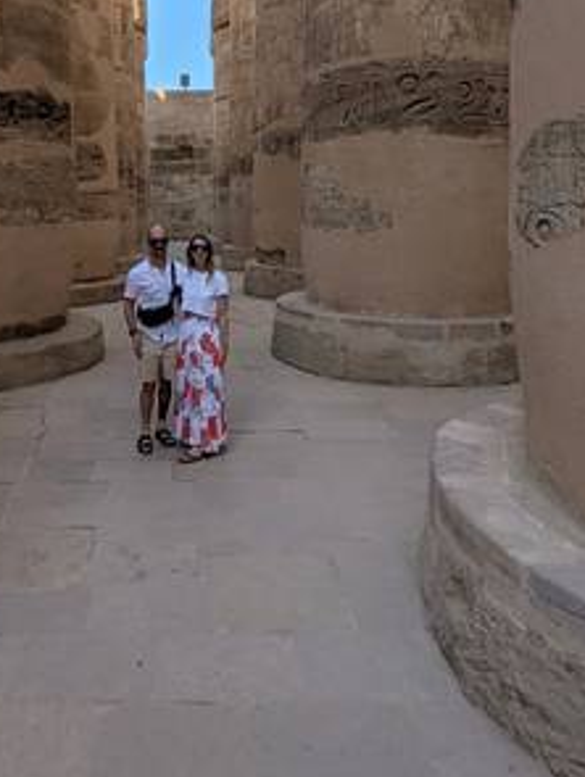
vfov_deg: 63.0
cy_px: 186
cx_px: 171
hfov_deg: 51.6
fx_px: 585
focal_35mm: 26
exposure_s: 1/2088
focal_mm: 2.02
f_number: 1.7
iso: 55
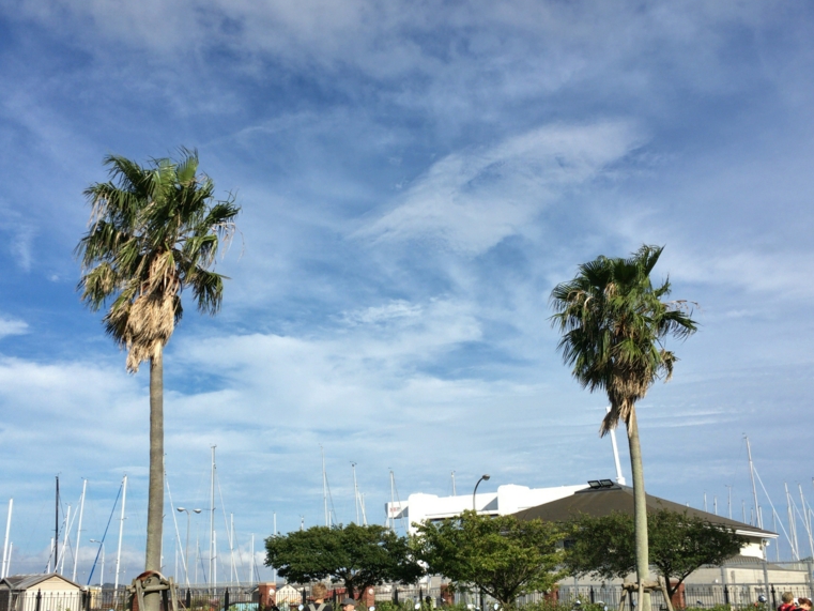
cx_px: 379
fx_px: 917
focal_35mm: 39
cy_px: 348
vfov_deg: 36.8
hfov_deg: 47.8
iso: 25
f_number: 2.2
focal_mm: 4.15
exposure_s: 1/962
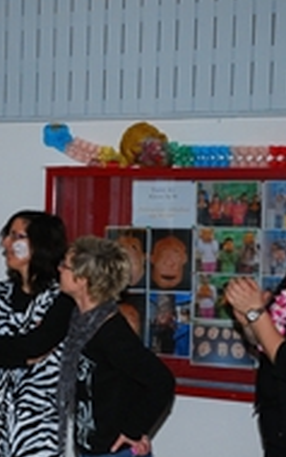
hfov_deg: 17.8
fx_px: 884
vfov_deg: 28.9
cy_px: 281
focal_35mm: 71
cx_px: -17
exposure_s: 1/200
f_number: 9
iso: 800
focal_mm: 22
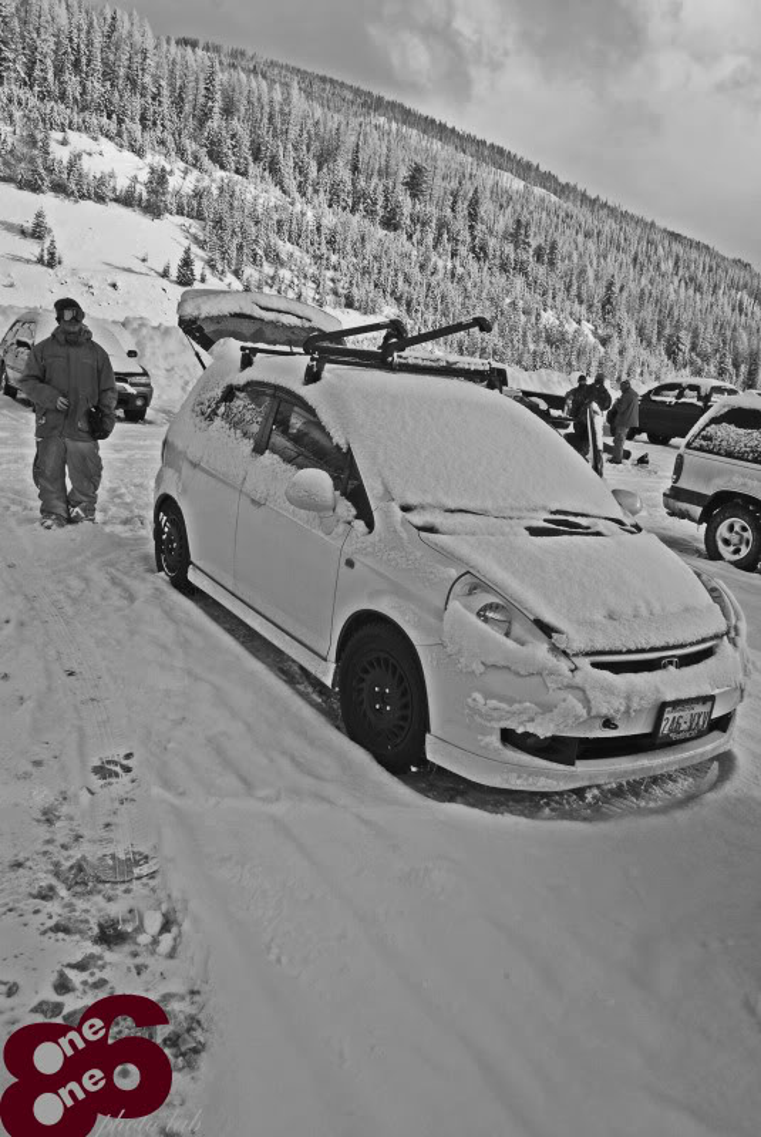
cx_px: 380
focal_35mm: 42
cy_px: 568
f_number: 6.3
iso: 100
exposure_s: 1/160
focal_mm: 28
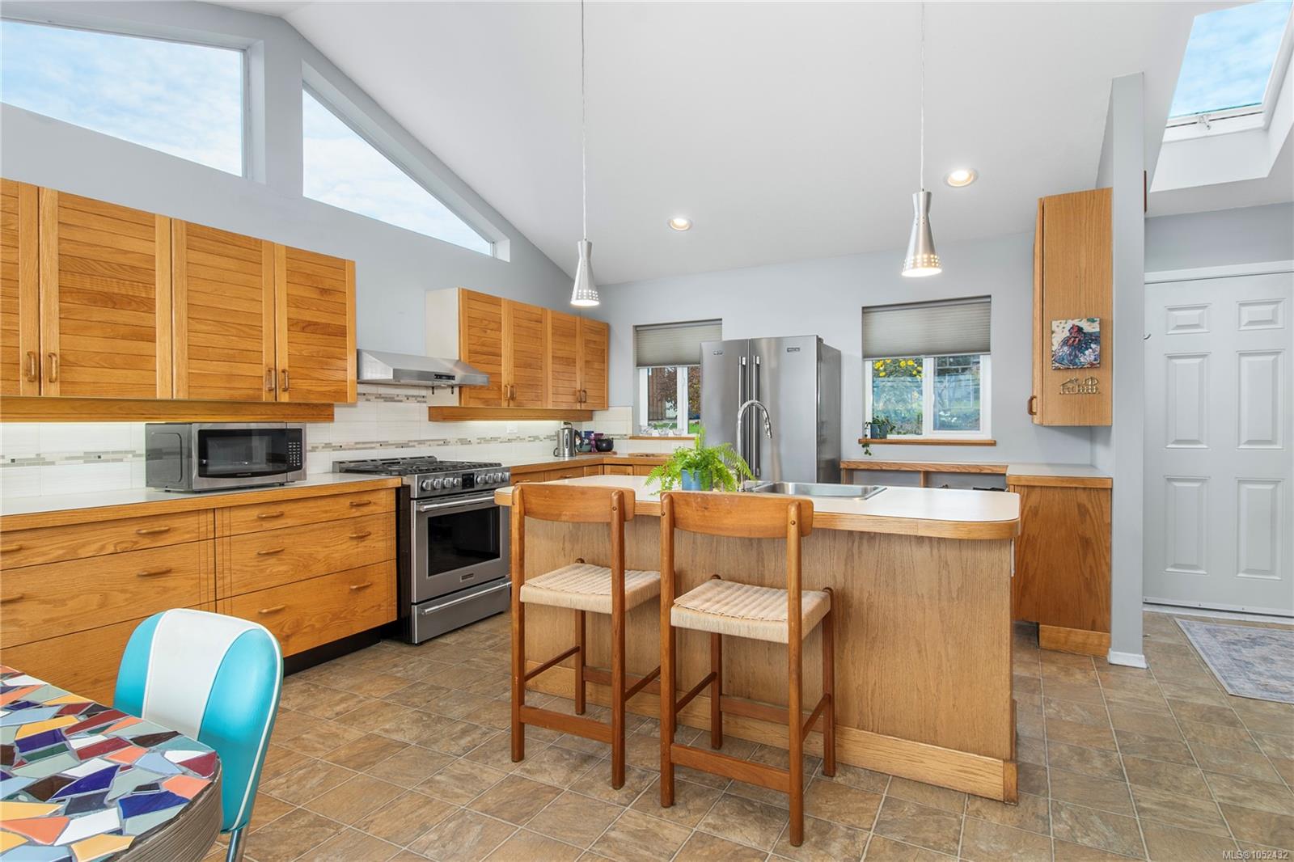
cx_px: 647
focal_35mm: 18
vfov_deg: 67.4
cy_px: 431
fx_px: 647
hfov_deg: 90.0
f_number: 8
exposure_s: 1/6
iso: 200
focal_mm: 12
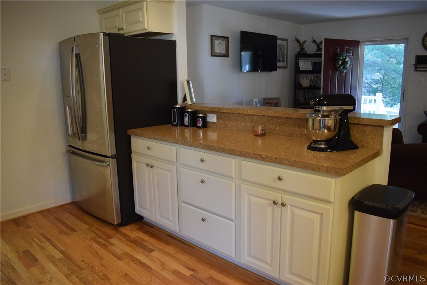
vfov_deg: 47.9
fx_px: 320
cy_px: 142
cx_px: 214
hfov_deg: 67.4
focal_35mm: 27
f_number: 5
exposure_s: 1/250
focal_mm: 18
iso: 4000
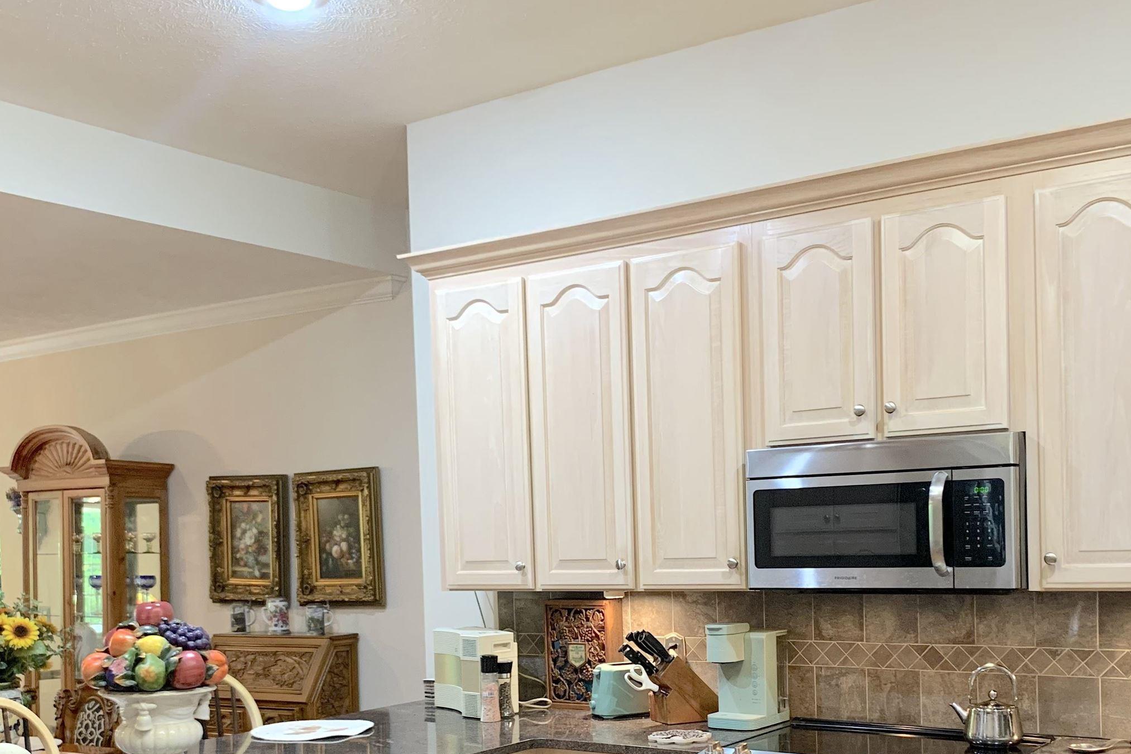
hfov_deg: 47.3
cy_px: 589
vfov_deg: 31.9
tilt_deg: -0.8
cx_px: 643
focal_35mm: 41
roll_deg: +1.0
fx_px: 1288
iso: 200
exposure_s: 1/60
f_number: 1.8
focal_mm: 4.25
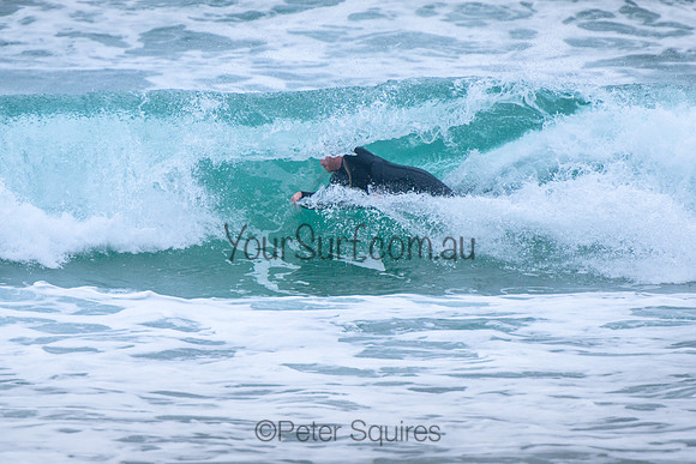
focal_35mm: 550
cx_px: 343
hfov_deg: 3.7
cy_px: 181
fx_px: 10638
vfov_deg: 2.5
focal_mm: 400
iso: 360
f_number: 5.6
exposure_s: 1/2000
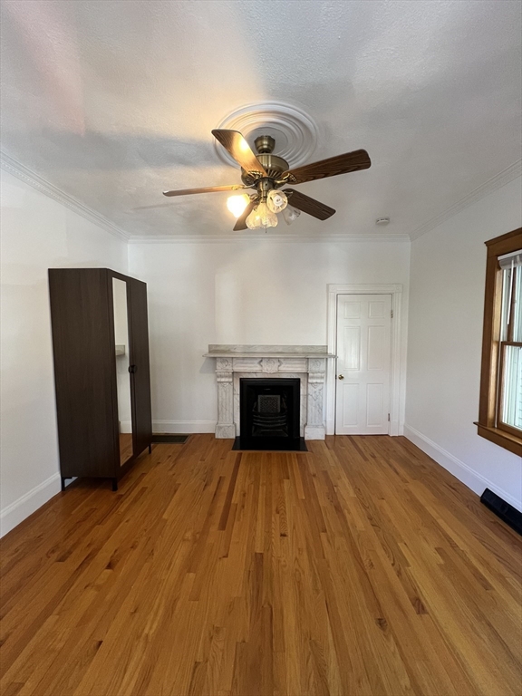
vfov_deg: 106.2
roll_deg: -0.4
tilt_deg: -3.2
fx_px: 261
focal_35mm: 13
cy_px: 348
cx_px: 261
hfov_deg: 89.9
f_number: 1.8
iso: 200
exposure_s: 1/60
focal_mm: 1.57
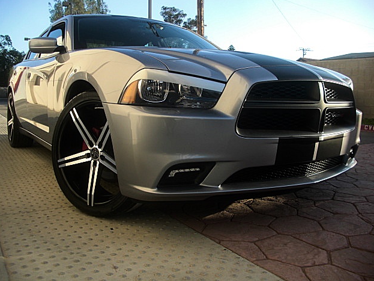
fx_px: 400
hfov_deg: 50.1
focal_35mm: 37
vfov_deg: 38.7
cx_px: 185
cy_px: 138
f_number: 2.8
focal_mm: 6.3
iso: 50
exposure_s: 1/250
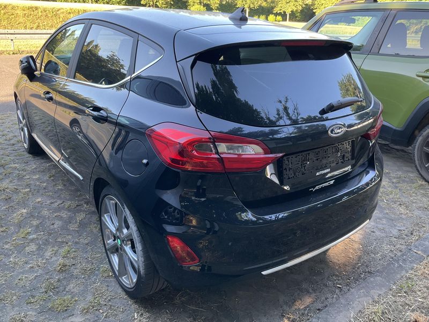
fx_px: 359
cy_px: 161
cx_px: 214
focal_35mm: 29
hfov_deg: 61.7
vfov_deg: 48.2
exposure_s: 1/122
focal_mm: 3
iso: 64
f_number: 1.8
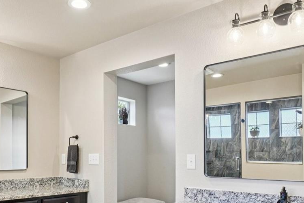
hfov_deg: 58.2
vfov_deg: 39.5
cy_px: 162
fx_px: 270
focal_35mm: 32
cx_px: 120
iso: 400
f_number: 8
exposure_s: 1/20
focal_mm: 10
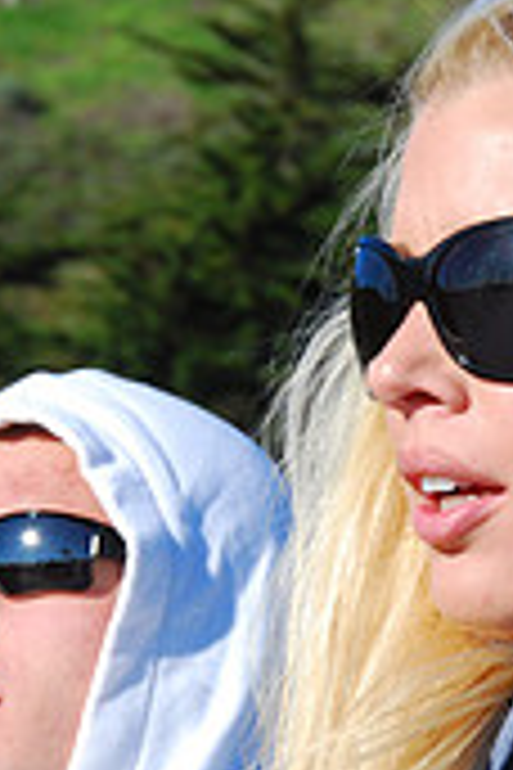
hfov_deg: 3.0
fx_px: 9810
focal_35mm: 459
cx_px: 382
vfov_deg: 4.5
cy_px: 432
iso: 400
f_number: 13
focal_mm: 90
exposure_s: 1/250
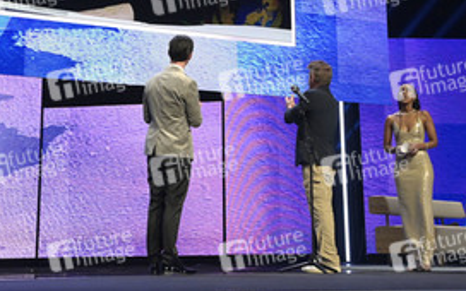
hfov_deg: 27.1
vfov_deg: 17.0
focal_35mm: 76
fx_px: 965
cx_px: 217
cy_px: 38
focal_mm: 45
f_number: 5.6
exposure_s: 1/320
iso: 8000
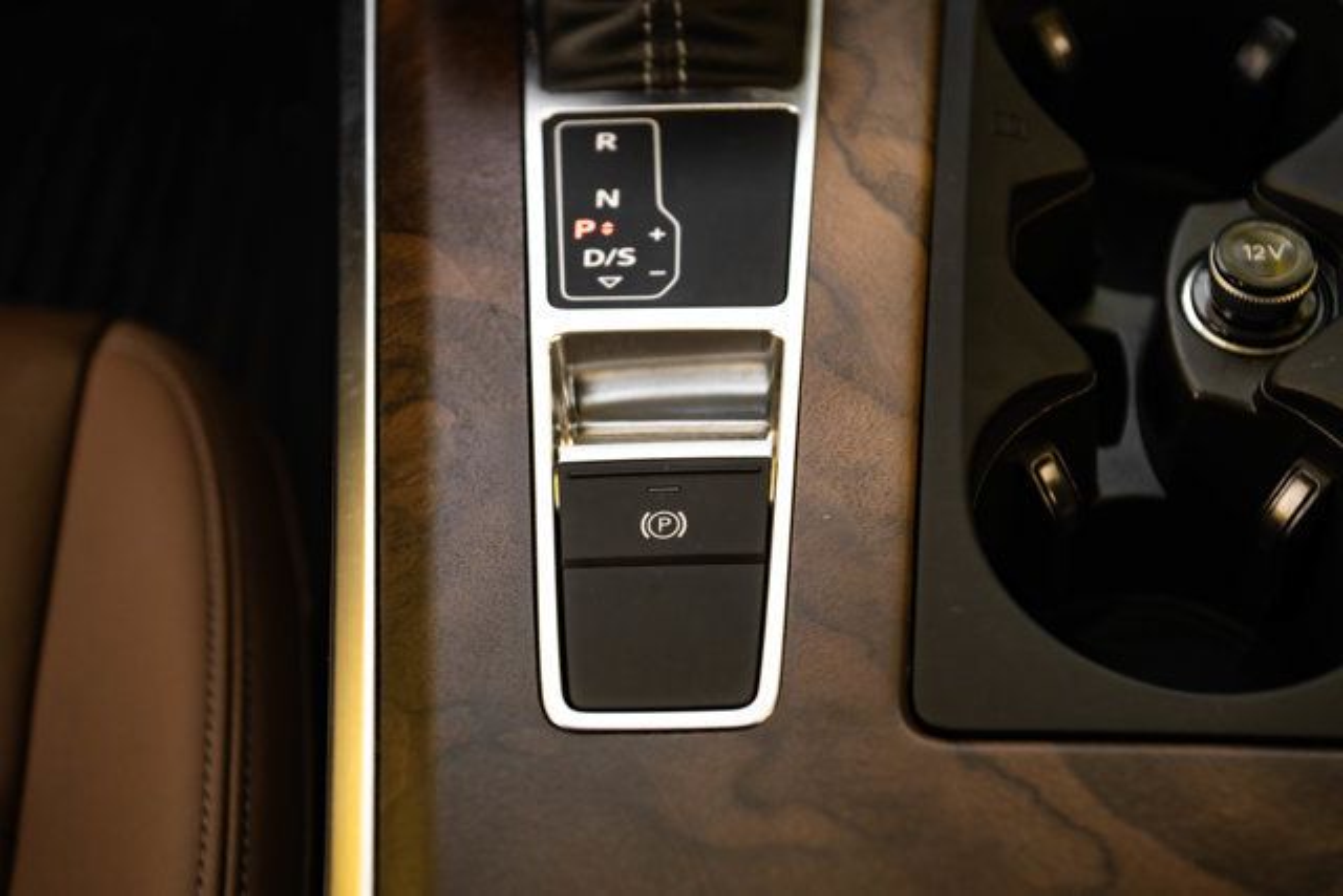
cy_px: 448
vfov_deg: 19.5
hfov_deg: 28.8
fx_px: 2612
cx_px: 672
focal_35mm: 70
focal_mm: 70
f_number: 5
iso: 640
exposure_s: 1/200
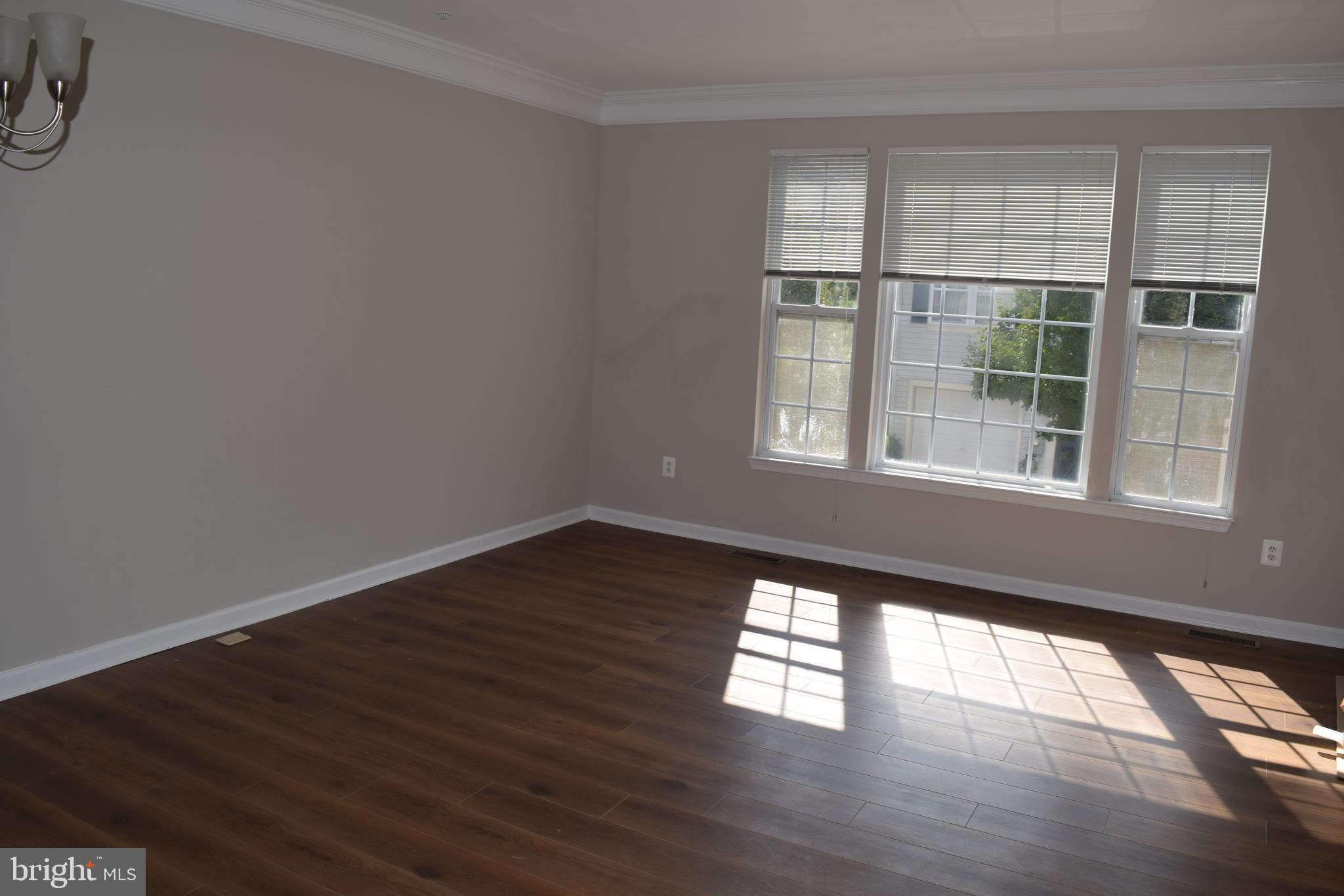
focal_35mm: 27
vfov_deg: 47.9
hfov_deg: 67.4
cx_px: 672
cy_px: 448
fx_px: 1008
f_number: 6.3
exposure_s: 1/160
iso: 100
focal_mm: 18
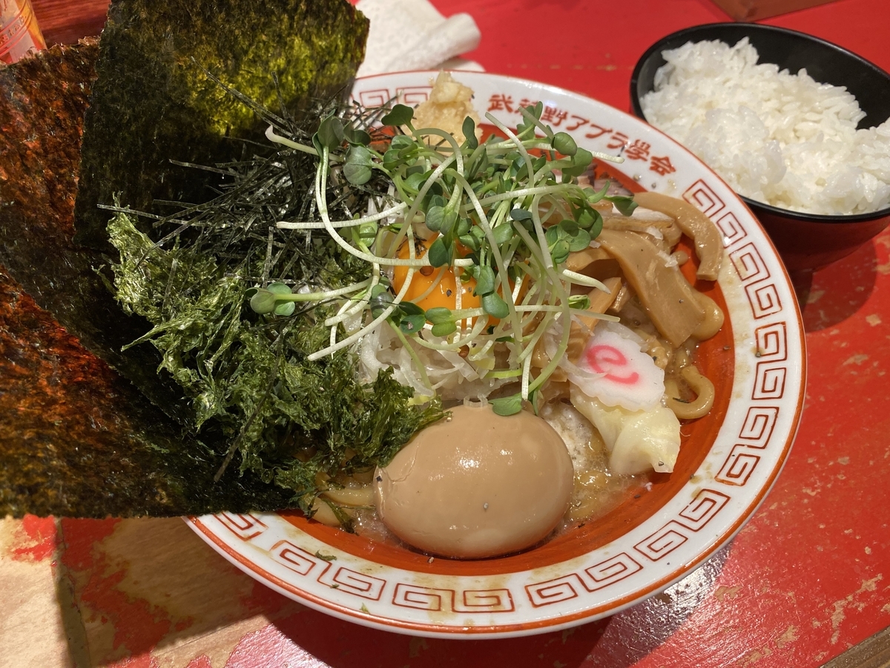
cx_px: 445
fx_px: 668
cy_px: 334
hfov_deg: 67.3
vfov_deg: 53.1
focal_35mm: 26
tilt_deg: -54.6
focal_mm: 4.25
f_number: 1.8
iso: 125
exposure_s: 1/100
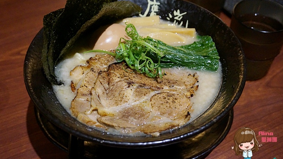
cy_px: 77
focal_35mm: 41
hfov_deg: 49.4
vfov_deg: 29.0
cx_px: 141
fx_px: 308
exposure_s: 1/80
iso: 3200
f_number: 4.5
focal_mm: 26
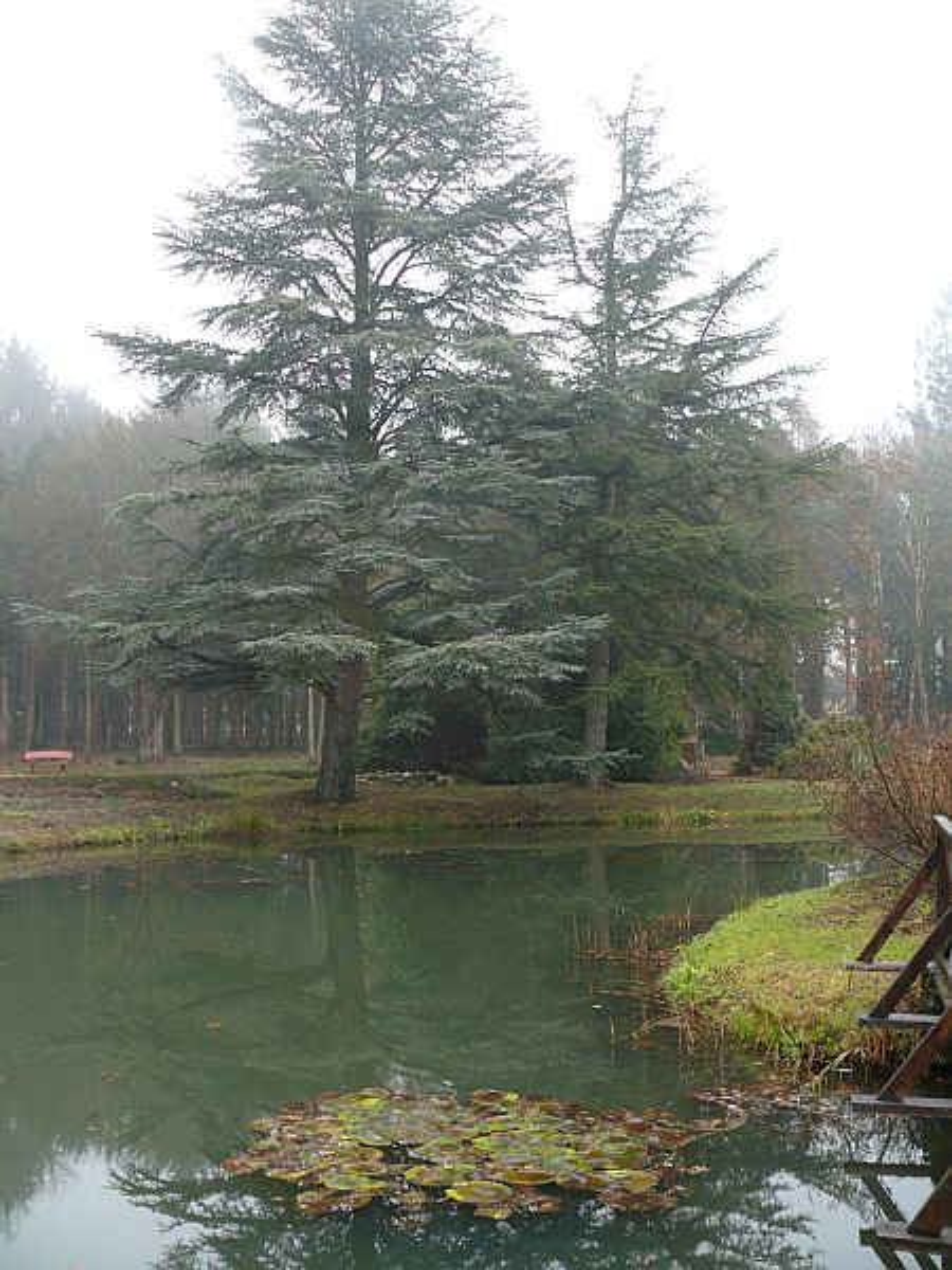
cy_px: 635
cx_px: 476
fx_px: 1283
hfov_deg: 40.7
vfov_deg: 52.6
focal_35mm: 35
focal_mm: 7.4
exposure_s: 1/100
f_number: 3.2
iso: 100
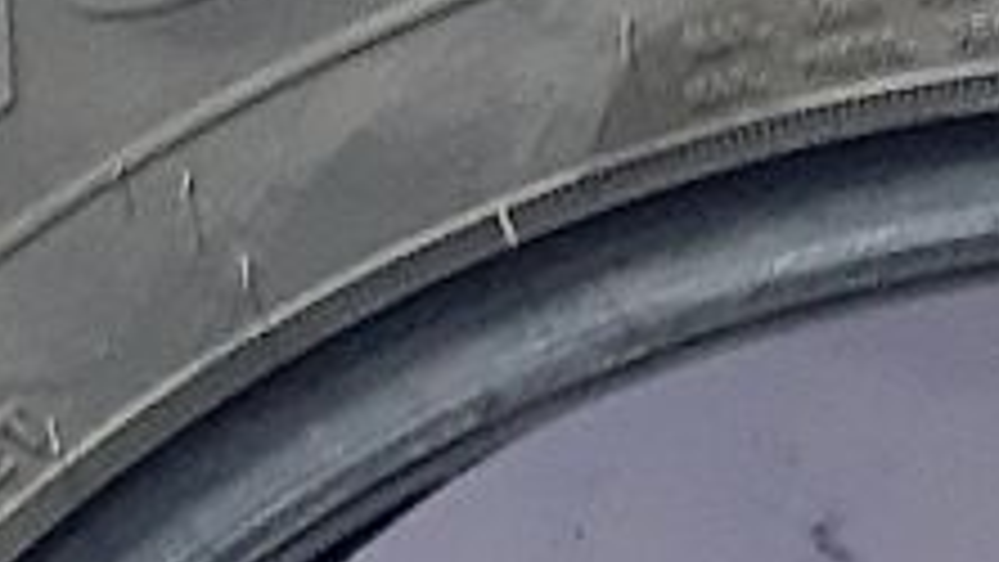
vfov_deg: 5.1
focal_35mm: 225
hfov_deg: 9.5
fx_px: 5962
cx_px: 961
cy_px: 1677
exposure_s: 1/25
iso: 500
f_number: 1.7
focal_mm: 3.93
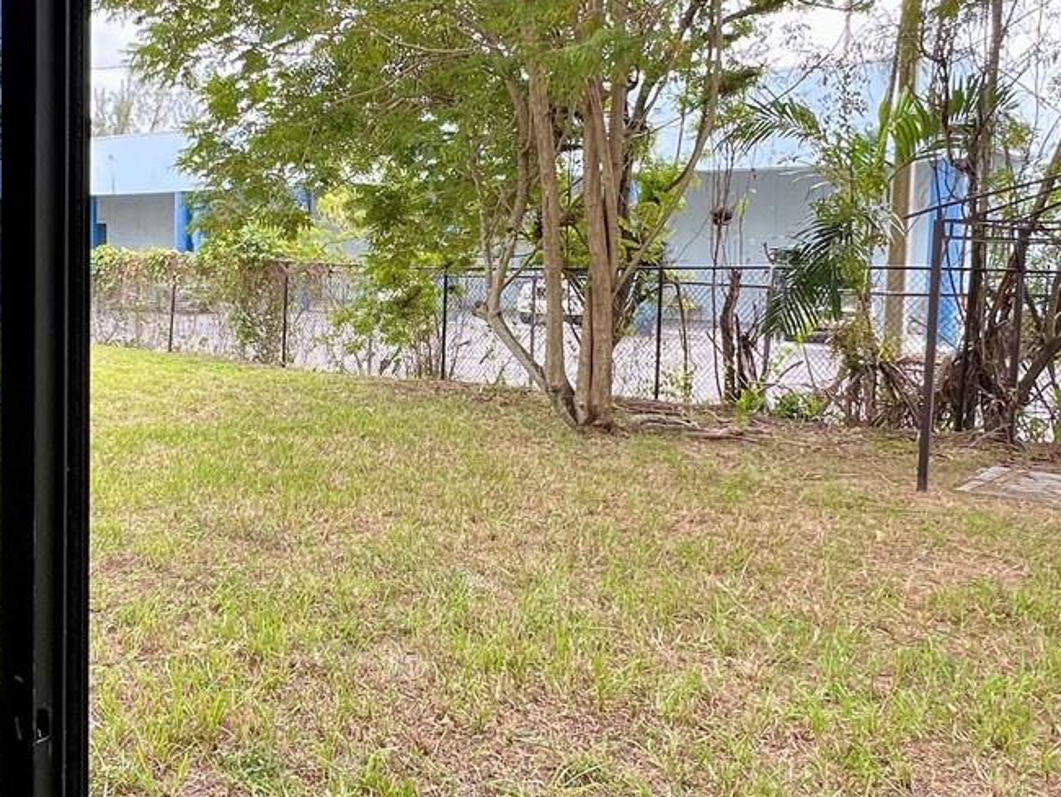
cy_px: 323
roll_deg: -0.6
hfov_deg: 55.8
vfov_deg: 44.0
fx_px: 981
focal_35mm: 32
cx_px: 367
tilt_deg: -4.2
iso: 32
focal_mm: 1.57
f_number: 1.8
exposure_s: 1/136
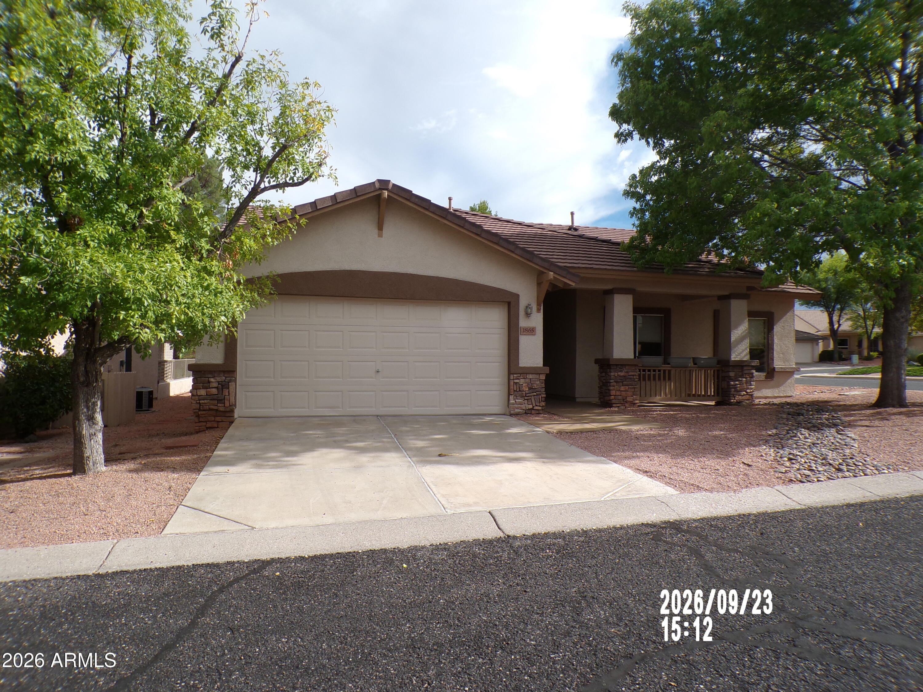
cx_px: 462
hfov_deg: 71.6
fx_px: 640
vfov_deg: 56.8
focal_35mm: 24
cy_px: 346
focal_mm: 4.3
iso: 100
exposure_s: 1/680
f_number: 4.4
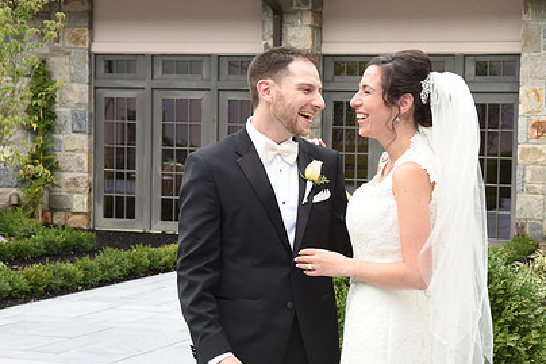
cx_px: 378
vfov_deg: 17.3
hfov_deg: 25.5
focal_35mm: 79
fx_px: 1198
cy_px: 196
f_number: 10
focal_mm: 55
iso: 1000
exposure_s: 1/200
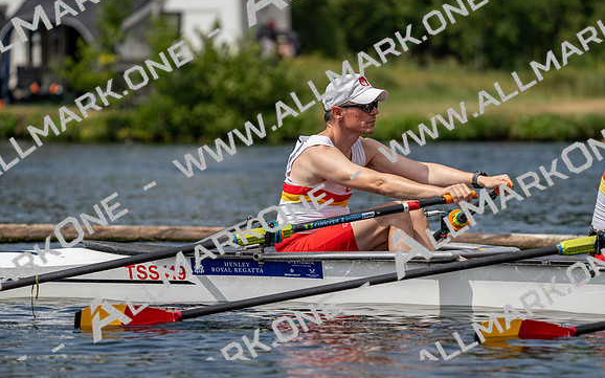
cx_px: 302
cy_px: 181
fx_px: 5061
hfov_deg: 6.8
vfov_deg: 4.3
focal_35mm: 307
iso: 160
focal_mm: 300
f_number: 5.6
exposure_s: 1/1600
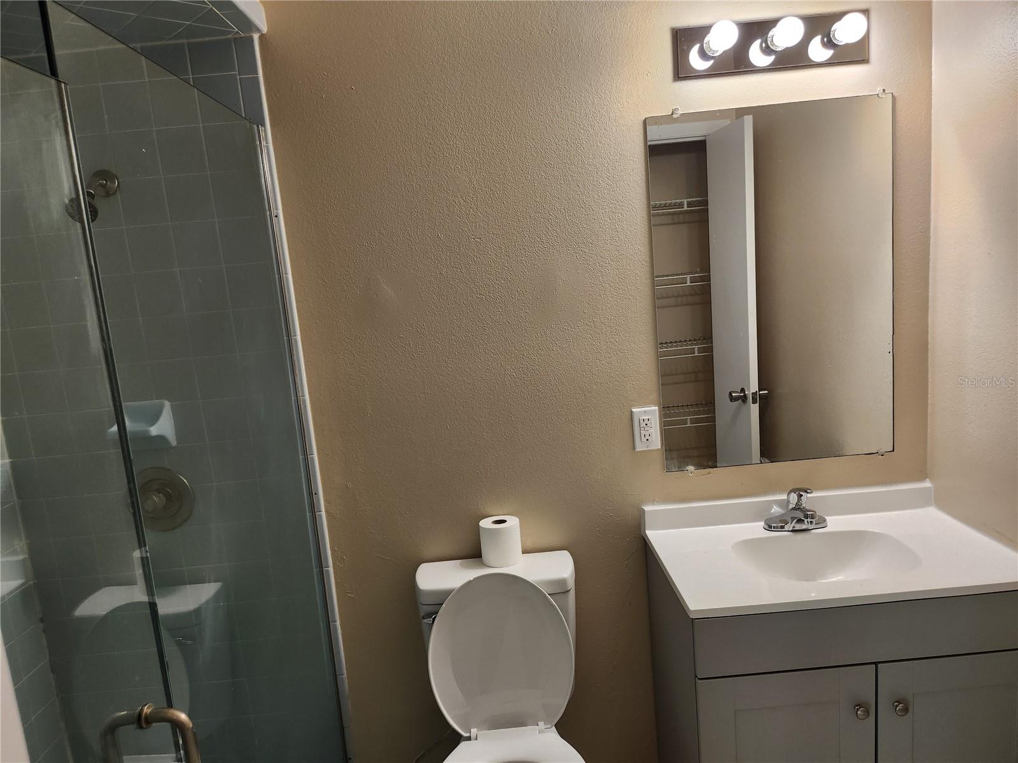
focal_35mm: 24
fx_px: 706
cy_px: 382
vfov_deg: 56.8
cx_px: 509
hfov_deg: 71.6
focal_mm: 5
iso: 125
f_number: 1.8
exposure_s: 1/120
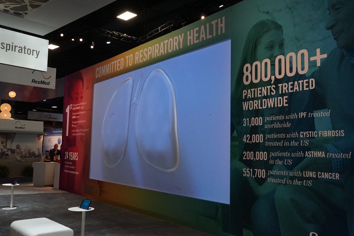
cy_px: 118
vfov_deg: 38.9
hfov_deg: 55.8
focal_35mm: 34
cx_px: 177
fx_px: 334
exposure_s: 1/60
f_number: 22
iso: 5000
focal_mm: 34
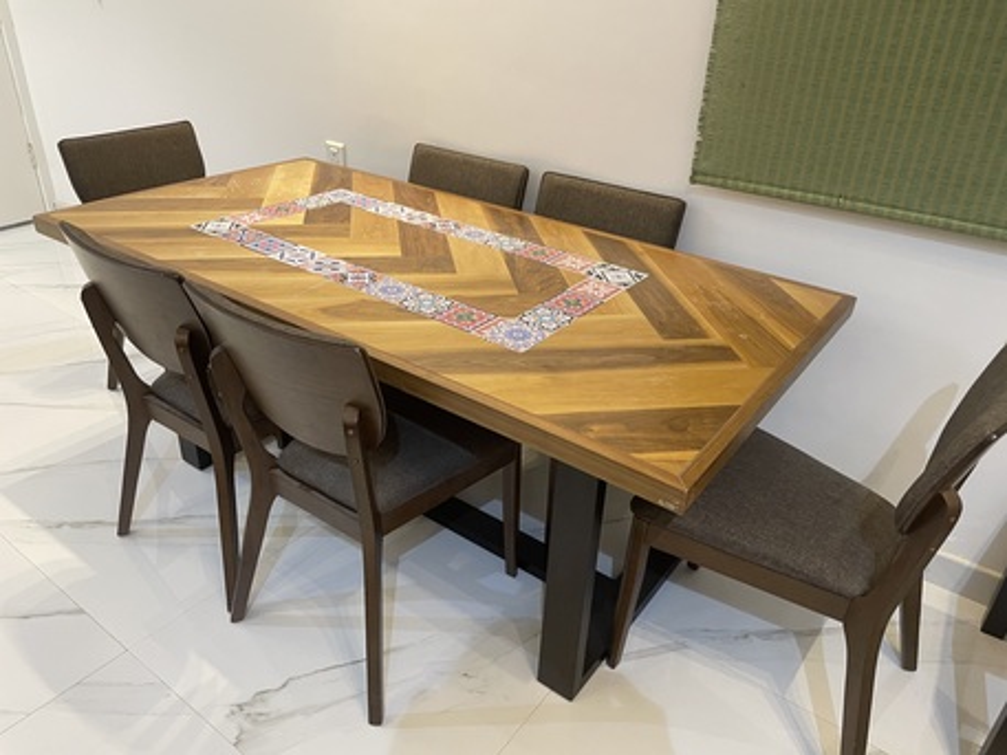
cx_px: 504
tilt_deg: -30.0
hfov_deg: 67.3
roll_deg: -3.6
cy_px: 378
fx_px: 757
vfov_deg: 53.1
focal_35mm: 26
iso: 125
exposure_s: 1/60
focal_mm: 4.2
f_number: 1.6
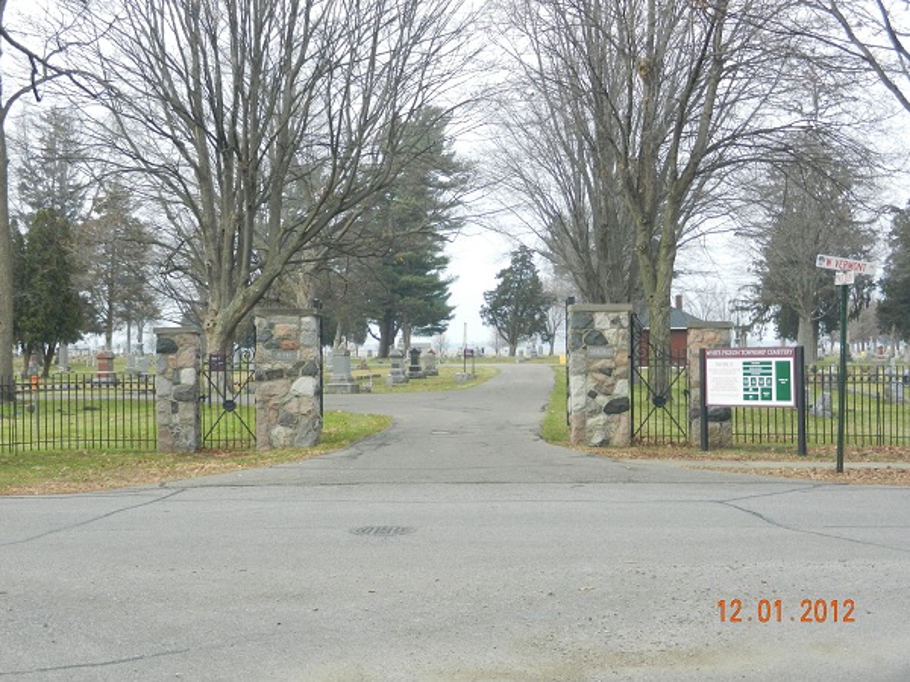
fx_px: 1393
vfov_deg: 27.5
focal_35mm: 53
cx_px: 455
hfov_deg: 36.2
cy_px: 341
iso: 160
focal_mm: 9.4
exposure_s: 1/50
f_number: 4.4
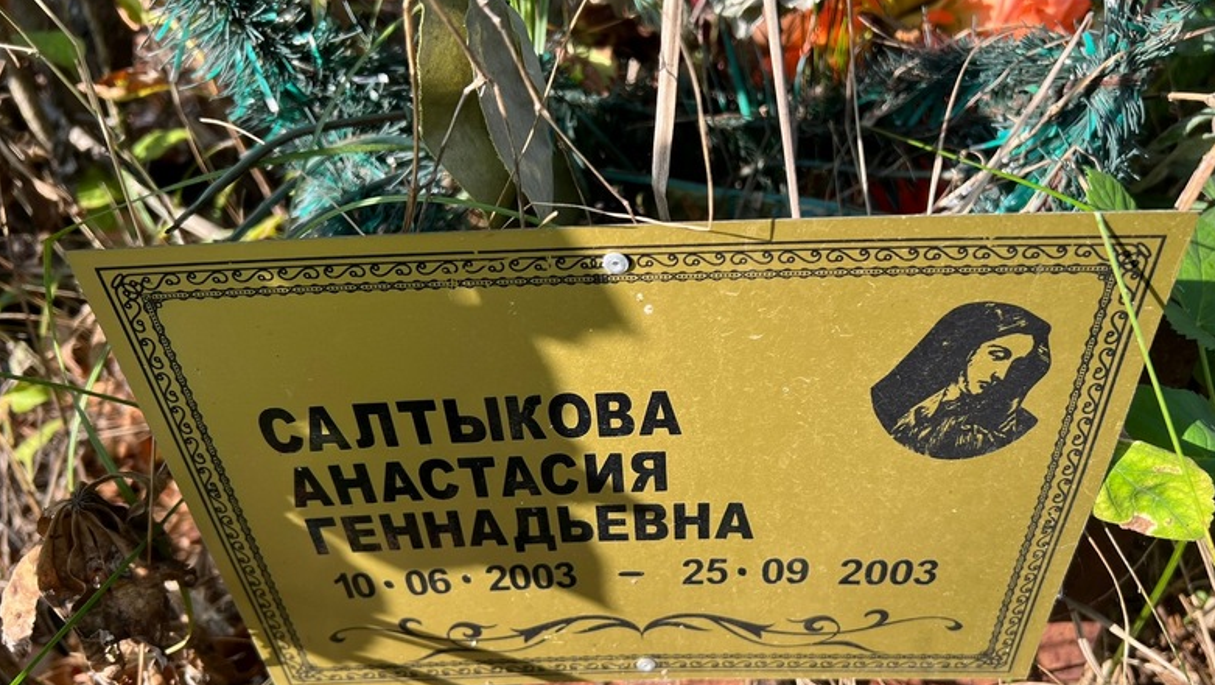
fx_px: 935
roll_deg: +2.2
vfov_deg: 40.0
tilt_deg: -41.0
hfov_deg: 66.0
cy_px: 413
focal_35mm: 29
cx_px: 619
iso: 50
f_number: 1.5
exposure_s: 1/709
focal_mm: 5.7
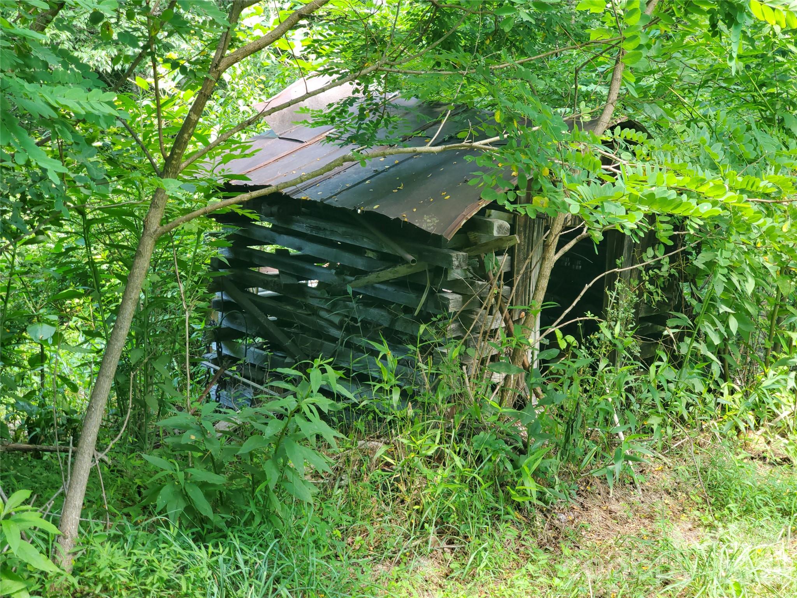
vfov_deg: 28.0
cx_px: 398
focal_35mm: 52
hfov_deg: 36.8
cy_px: 299
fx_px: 1197
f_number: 2.09
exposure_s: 1/30
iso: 100
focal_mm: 6
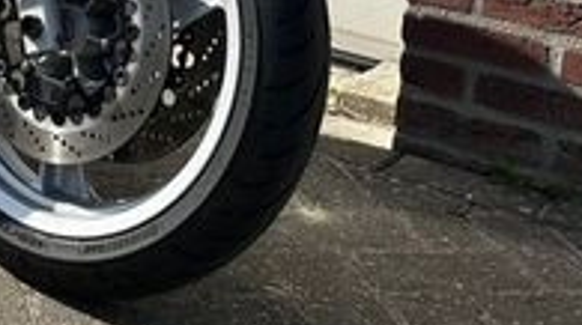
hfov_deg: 22.9
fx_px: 1325
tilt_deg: -5.9
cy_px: -271
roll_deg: -2.6
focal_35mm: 86
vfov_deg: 12.7
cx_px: -101
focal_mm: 6.86
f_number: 1.78
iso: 80
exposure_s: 1/4348
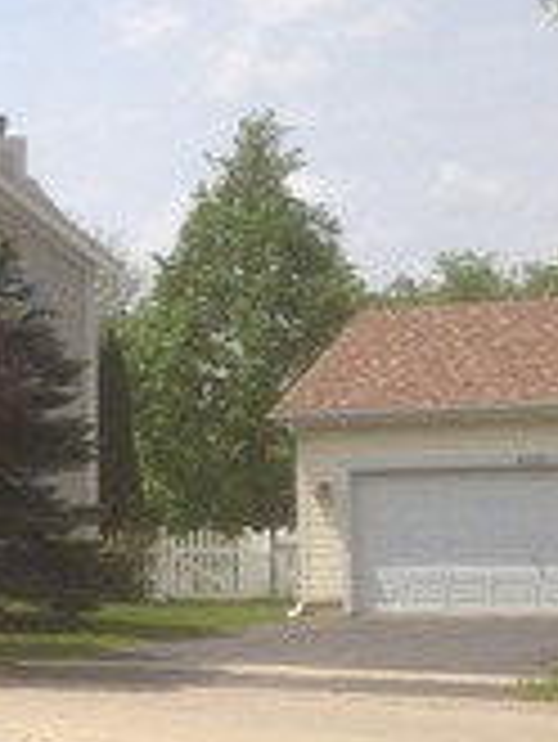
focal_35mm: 128
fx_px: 2748
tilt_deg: +0.1
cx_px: -765
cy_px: 535
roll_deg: +0.2
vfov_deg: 15.3
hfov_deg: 10.2
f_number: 2.4
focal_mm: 4.12
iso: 50
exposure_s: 1/1808
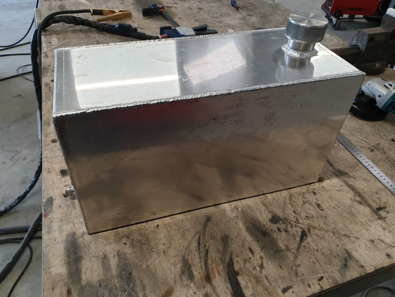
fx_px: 297
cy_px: 148
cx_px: 198
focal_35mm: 26
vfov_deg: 53.1
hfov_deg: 67.3
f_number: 2.4
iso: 100
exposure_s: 1/50
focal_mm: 4.3
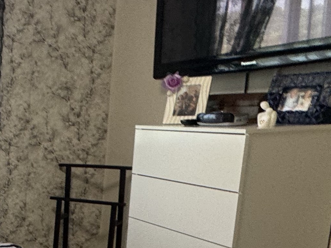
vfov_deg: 25.6
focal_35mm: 55
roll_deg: +0.8
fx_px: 526
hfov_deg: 26.0
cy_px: 233
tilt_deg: -4.0
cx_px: -162
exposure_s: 1/100
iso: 125
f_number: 2.2
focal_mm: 2.22
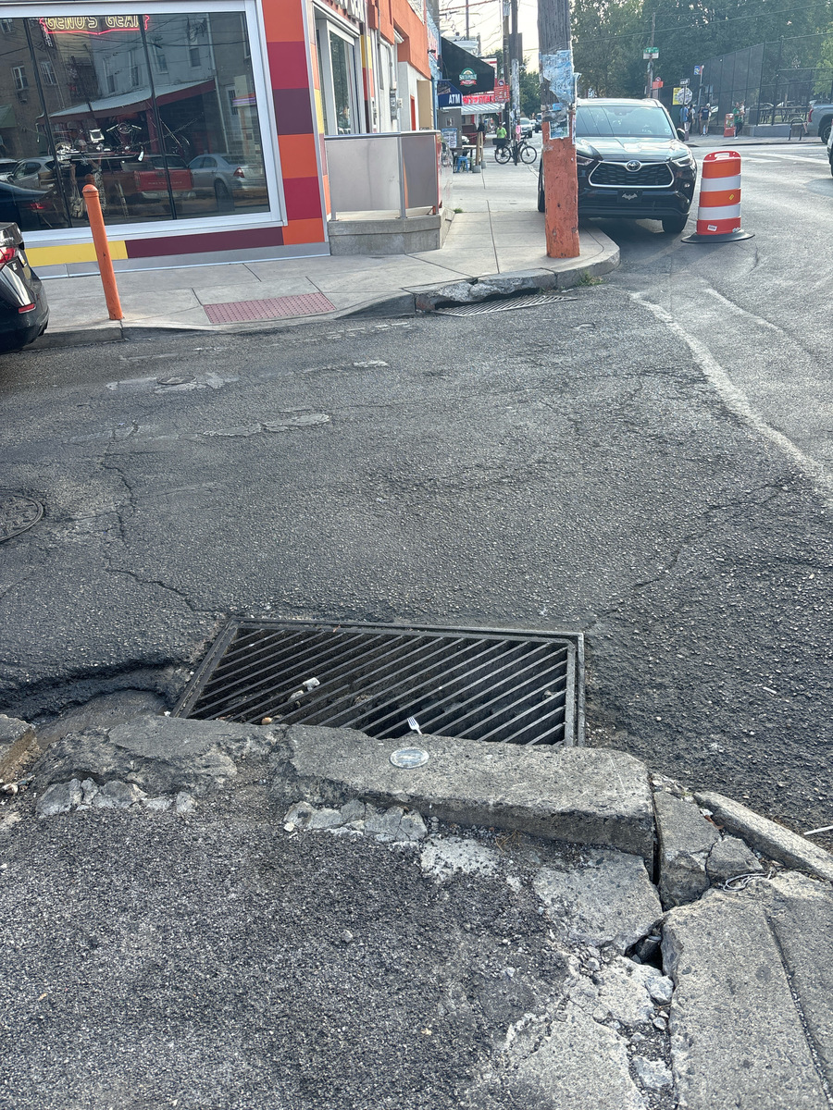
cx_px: 416
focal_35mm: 26
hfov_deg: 53.1
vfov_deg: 67.3
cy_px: 555
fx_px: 834
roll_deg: +3.5
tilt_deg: -25.6
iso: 50
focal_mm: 5.96
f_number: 1.6
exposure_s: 1/505
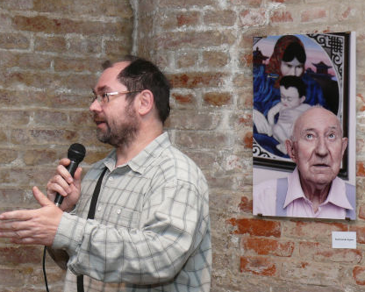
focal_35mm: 76
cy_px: 145
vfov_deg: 20.2
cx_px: 189
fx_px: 821
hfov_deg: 25.1
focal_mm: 11.1
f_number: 3.2
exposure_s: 1/30
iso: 100
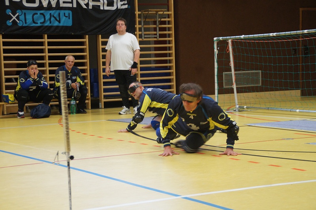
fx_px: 789
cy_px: 105
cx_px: 158
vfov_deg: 15.2
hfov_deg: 22.6
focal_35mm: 90
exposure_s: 1/50
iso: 1600
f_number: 5
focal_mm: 60
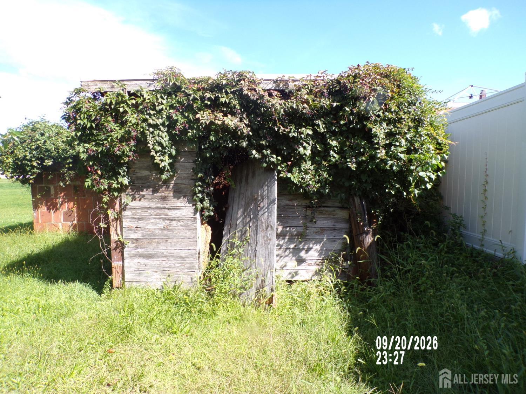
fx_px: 365
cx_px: 263
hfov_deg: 71.6
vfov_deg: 56.8
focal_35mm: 24
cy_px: 197
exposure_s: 1/105
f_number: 5.8
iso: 80
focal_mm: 4.3
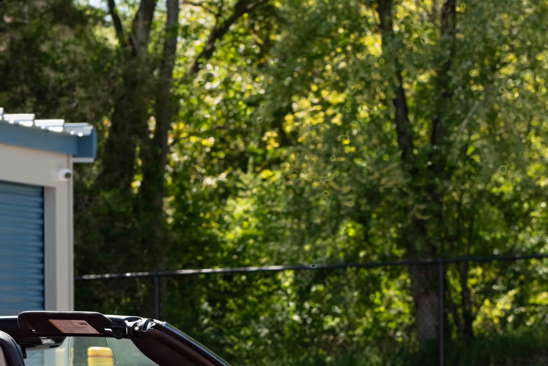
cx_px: -78
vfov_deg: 6.2
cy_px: 423
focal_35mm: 221
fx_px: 3364
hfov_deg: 9.2
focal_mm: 85
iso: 160
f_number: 6.3
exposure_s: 1/2000
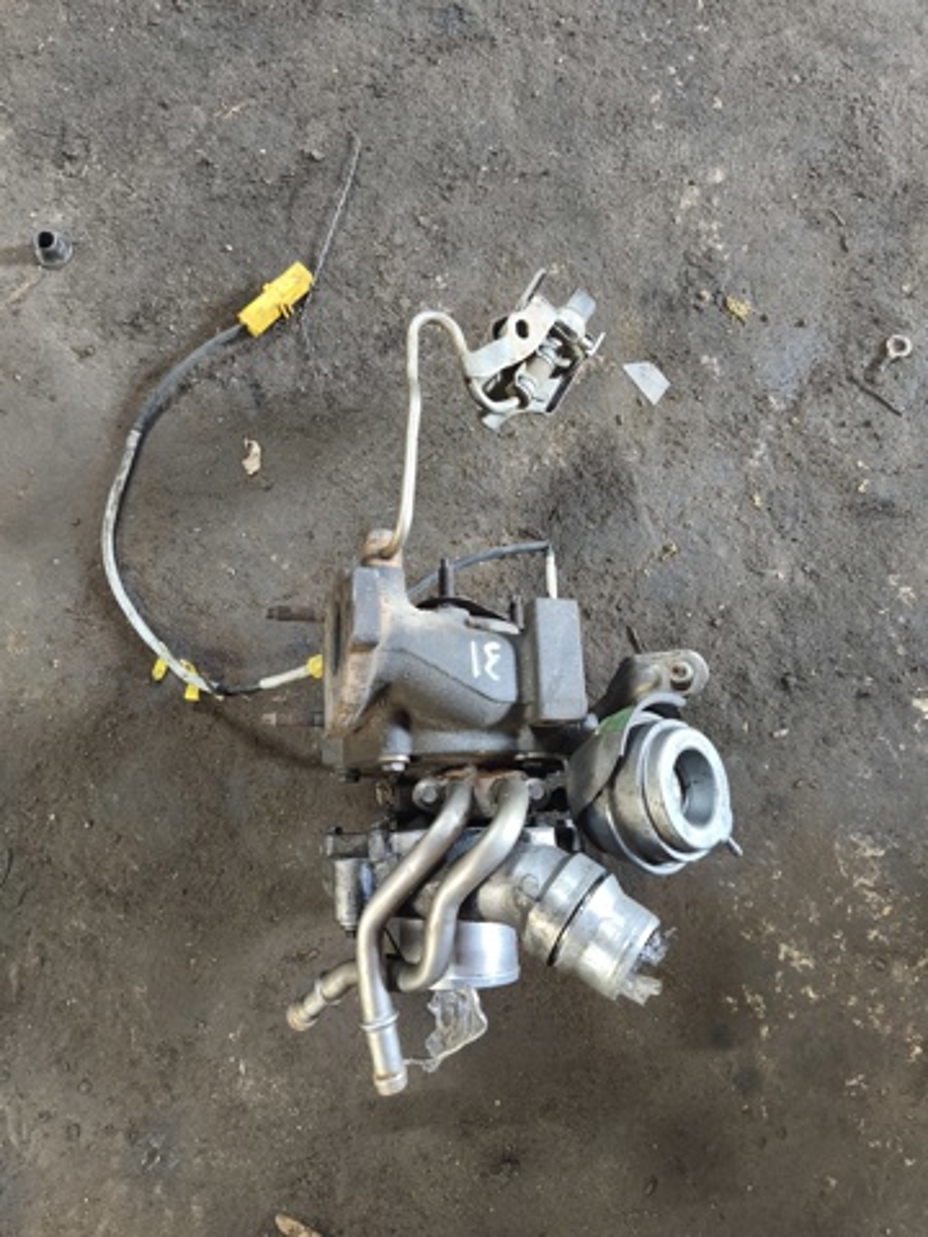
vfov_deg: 73.9
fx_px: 822
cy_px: 618
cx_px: 464
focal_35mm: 23
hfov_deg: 58.9
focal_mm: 5.35
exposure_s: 1/33.3
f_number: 1.7
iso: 1000
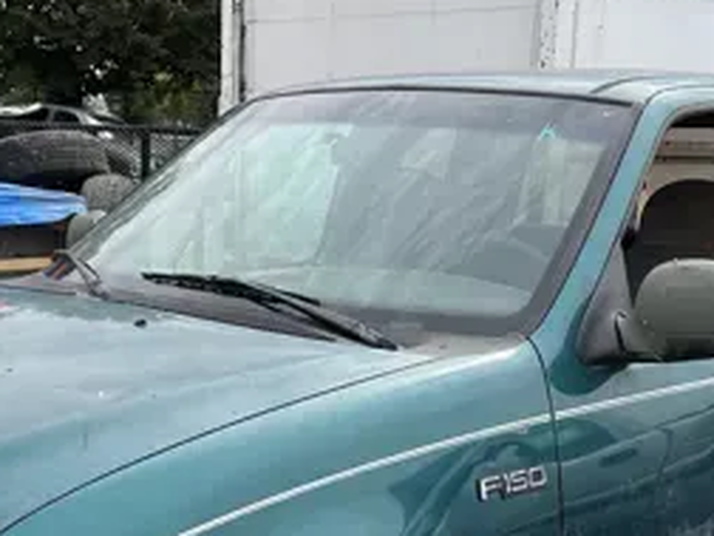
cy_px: 536
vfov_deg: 21.5
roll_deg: +2.3
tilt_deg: -14.5
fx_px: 1361
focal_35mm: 66
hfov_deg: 29.4
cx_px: 337
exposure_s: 1/1808
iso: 50
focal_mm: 5.7
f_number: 1.5
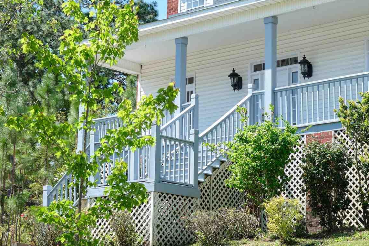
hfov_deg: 23.3
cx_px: 296
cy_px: 127
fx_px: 881
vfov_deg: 15.9
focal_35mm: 86
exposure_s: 1/125
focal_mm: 21.3
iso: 125
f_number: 5.6
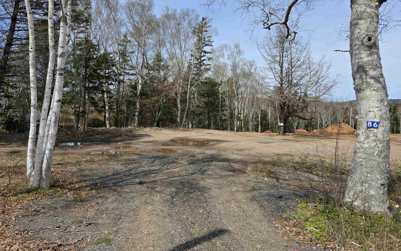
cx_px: 198
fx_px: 273
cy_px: 105
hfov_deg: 72.5
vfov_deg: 49.1
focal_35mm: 25
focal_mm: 6.3
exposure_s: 1/6355
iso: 80
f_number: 1.7
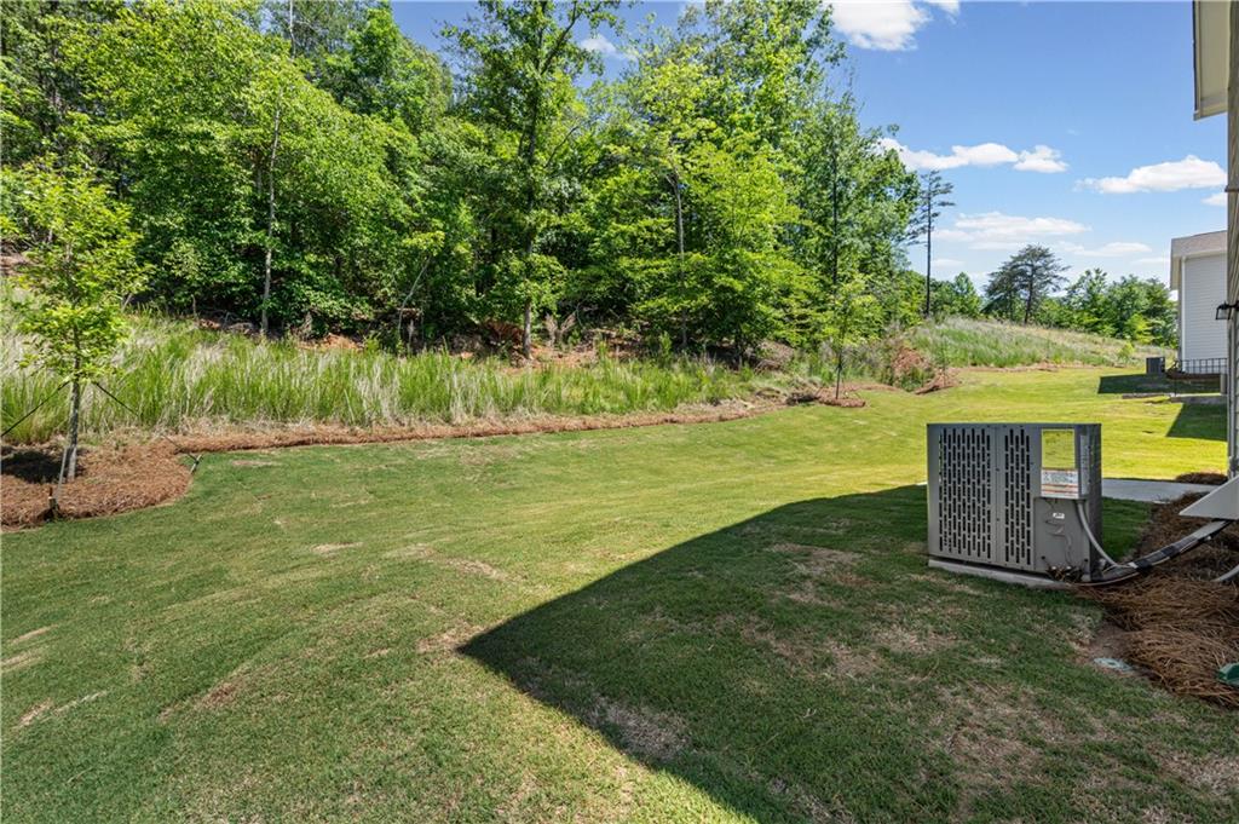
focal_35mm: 16
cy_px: 412
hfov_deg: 96.8
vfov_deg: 73.7
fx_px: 550
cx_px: 620
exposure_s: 1/80
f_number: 16
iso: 400
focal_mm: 16
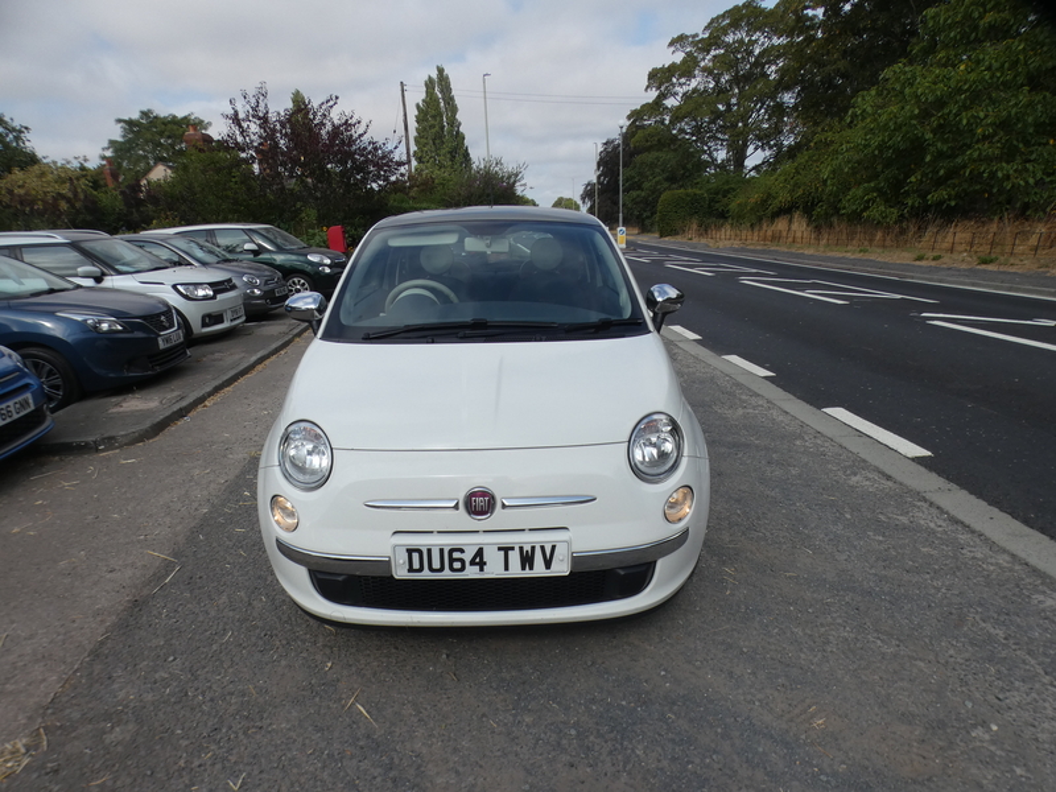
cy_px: 396
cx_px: 528
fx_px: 610
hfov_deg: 81.7
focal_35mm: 20
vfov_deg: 66.0
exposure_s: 1/1000
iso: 80
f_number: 3.5
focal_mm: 3.6
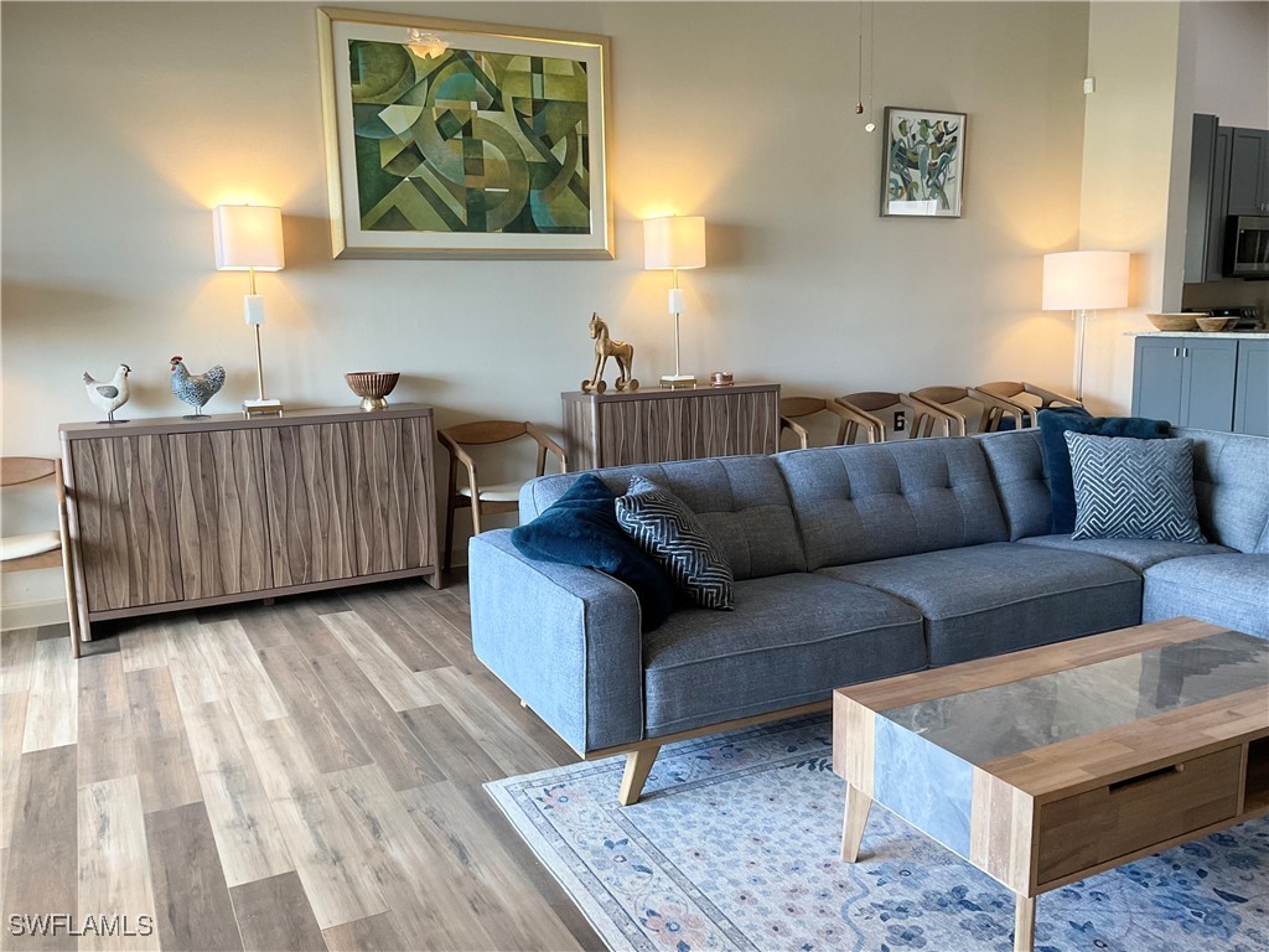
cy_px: 476
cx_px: 634
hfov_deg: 61.7
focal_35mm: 29
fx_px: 1063
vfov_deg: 48.2
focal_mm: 3
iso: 100
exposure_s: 1/60
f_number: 1.8
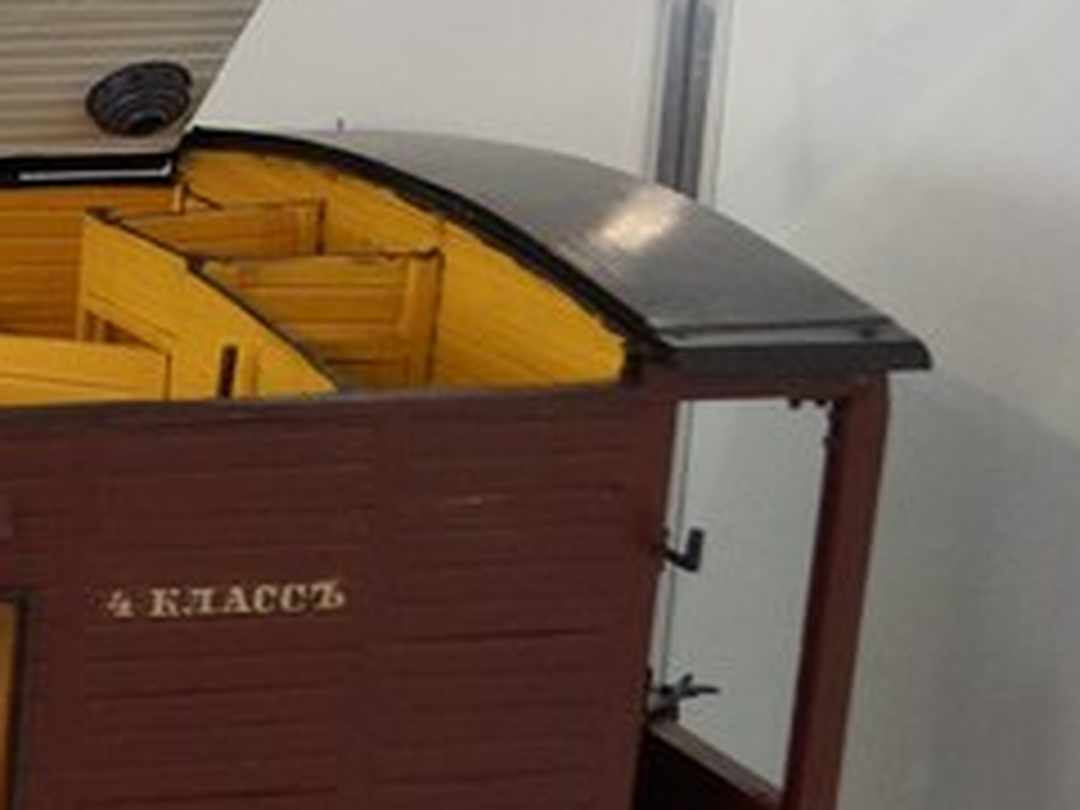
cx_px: -670
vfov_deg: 13.9
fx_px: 3307
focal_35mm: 106
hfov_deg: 16.4
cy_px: 594
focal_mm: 22
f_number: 4
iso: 1600
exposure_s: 1/60
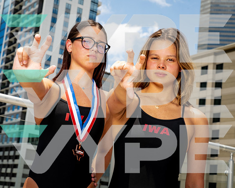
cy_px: 94
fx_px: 438
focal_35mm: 63
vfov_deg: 24.2
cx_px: 126
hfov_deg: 30.0
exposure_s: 1/250
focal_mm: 56
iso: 100
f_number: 11
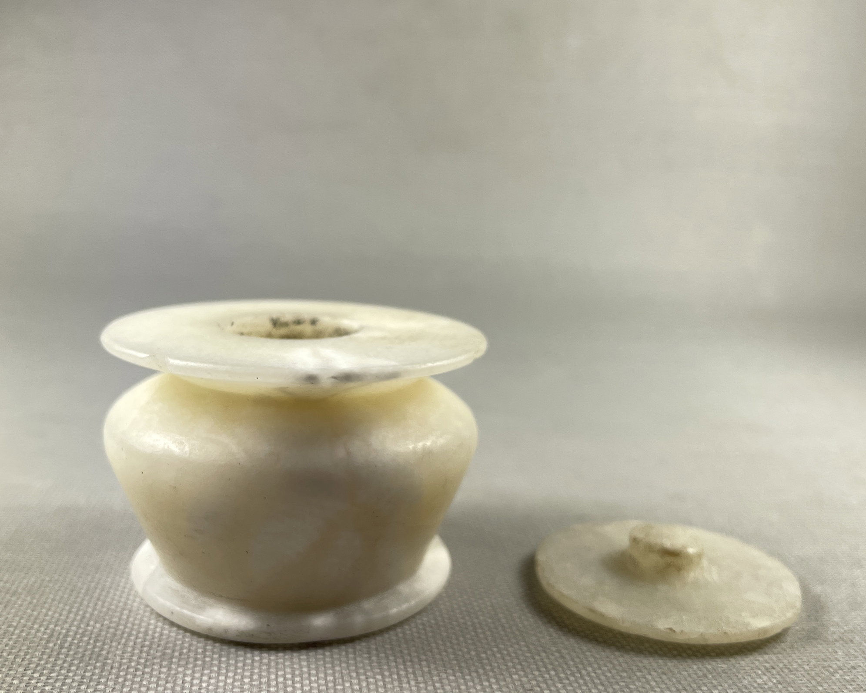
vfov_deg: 43.3
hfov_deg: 52.9
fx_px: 871
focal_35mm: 34
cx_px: 431
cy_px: 330
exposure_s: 1/739
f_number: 1.6
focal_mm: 4.2
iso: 32
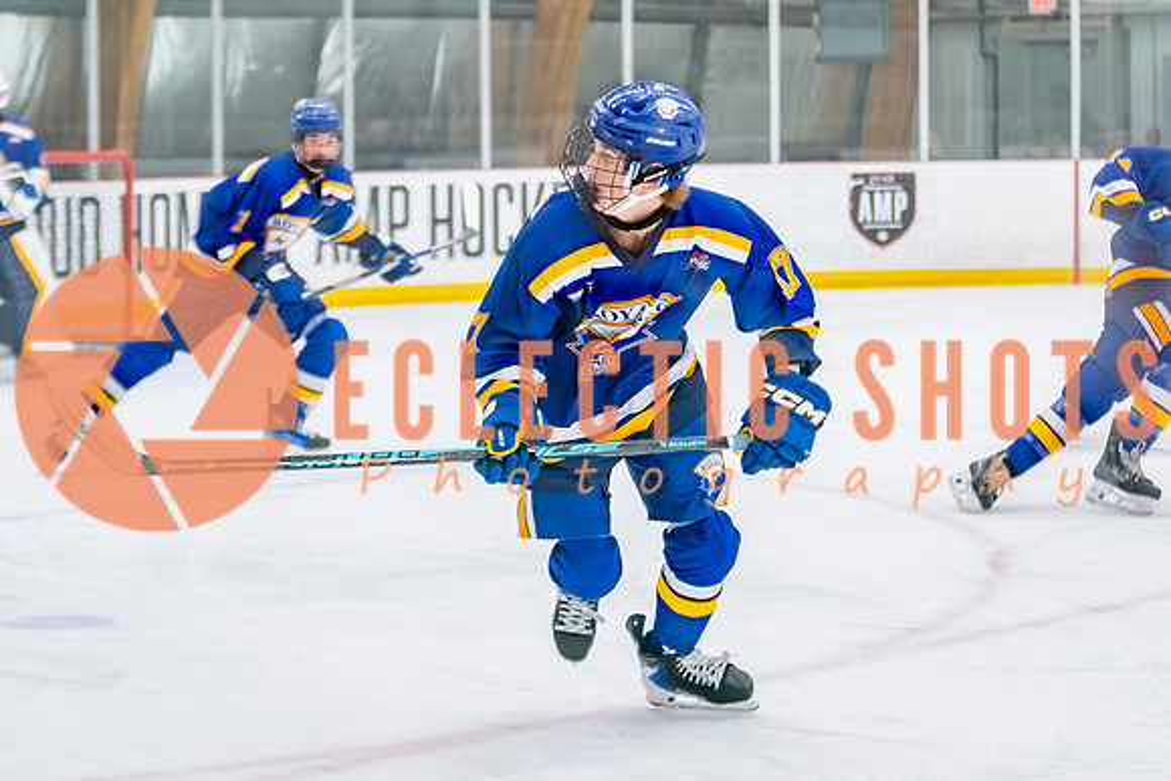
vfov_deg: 13.1
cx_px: 586
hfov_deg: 19.6
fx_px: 3388
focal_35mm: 104
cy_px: 224
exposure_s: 1/640
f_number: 2.8
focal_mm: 70
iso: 3200
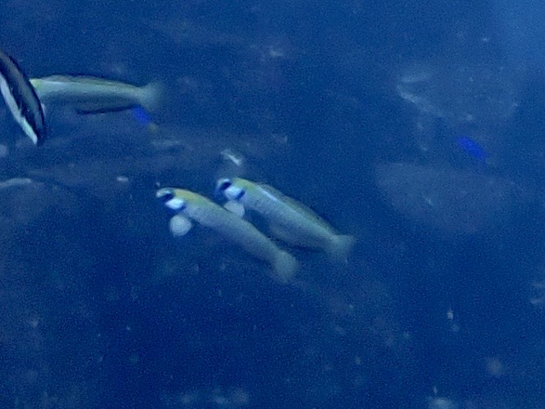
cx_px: 272
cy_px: 204
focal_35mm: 41
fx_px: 645
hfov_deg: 45.8
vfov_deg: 35.1
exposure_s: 1/160
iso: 100
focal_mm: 7.31
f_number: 4
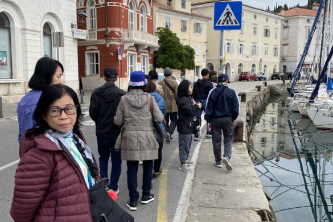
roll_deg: +0.1
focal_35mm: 37
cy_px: 110
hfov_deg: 51.9
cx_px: 170
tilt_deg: -5.8
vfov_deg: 35.9
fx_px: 342
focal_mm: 4.25
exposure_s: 1/1522
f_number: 1.8
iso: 32
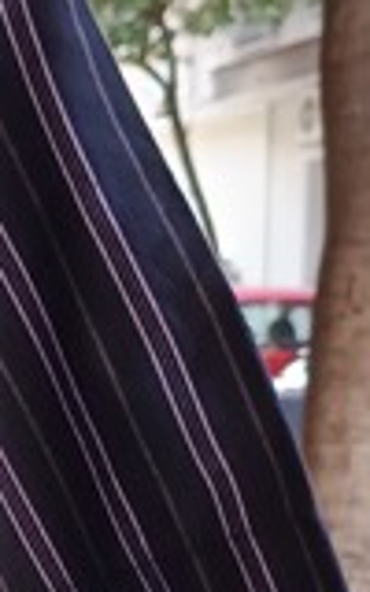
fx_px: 2307
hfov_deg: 7.8
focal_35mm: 143
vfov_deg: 14.4
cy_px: 596
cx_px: -768
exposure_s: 1/50
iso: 559
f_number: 1.7
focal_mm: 5.31
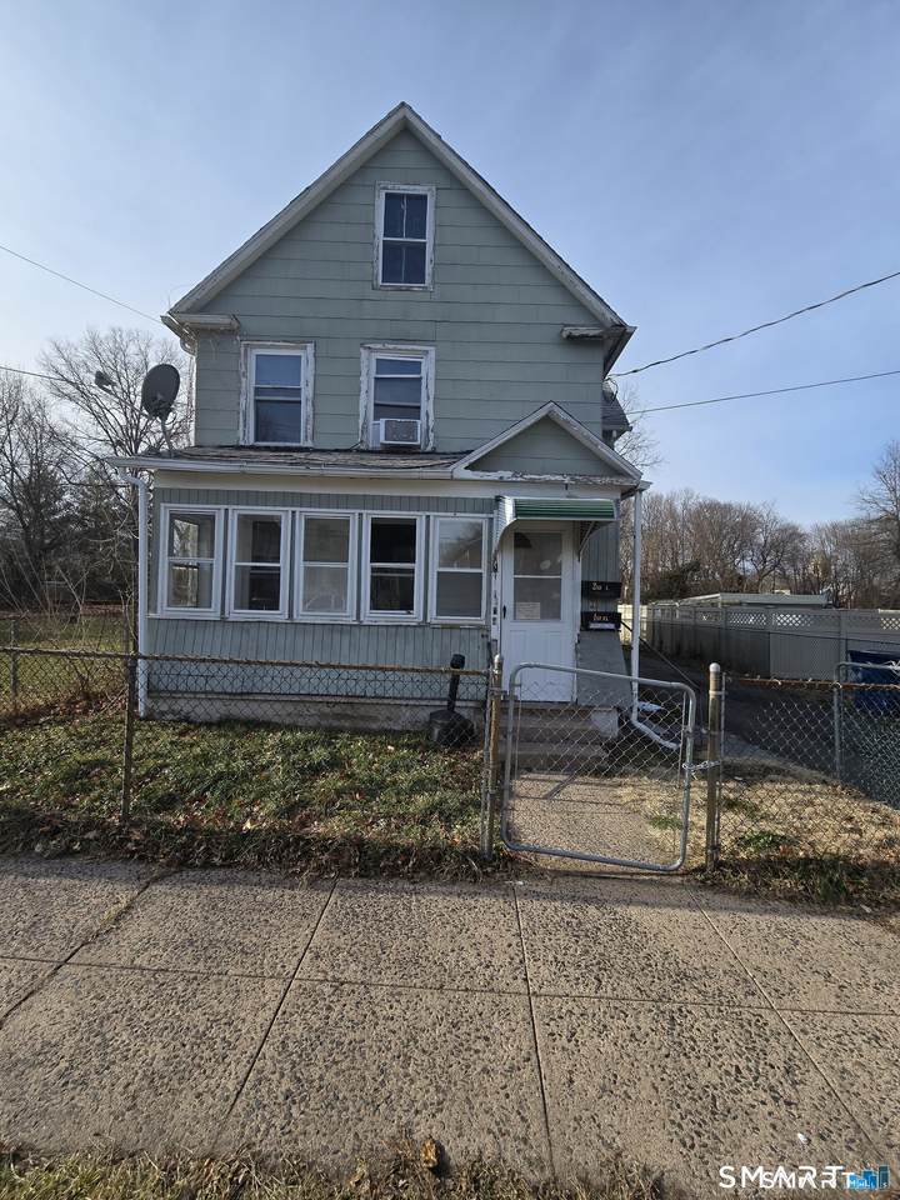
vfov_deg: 106.2
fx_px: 451
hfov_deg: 89.9
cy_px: 600
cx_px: 450
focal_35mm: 13
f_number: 2.2
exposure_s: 1/1542
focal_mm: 2.2
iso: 50
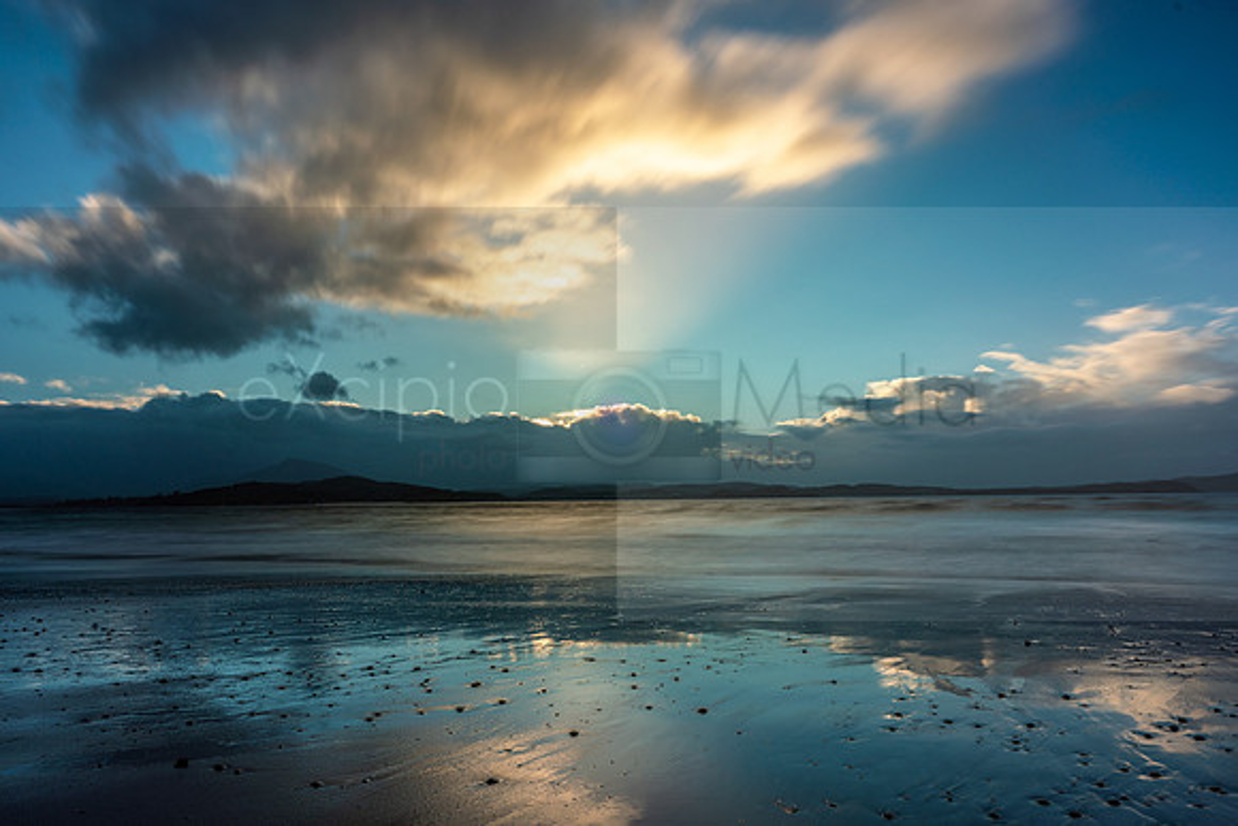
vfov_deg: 51.3
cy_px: 413
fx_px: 860
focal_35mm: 25
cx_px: 619
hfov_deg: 71.5
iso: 100
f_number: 9
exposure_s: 6
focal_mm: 25
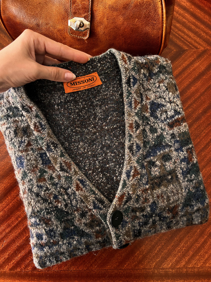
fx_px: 211
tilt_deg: -77.9
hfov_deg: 53.1
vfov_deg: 67.3
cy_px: 141
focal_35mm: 26
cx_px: 106
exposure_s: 1/111
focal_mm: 5.7
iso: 125
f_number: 1.5
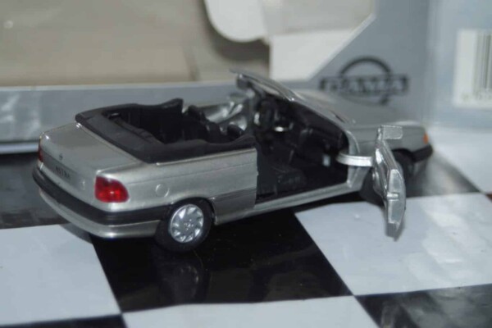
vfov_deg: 11.4
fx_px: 1640
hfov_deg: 17.1
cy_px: 164
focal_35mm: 120
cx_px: 246
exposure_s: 1/60
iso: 200
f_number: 5.6
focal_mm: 80
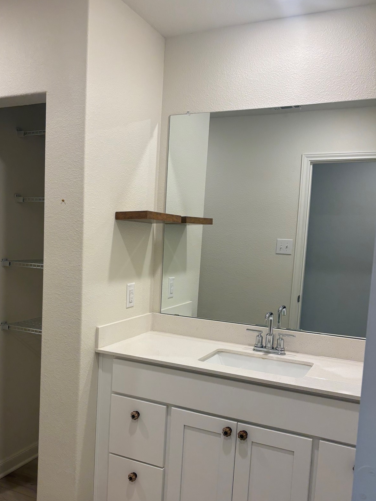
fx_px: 492
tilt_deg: -6.9
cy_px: 290
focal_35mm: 34
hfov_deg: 41.4
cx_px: 136
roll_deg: -4.2
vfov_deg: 53.7
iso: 80
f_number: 1.6
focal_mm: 5.96
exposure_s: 1/120
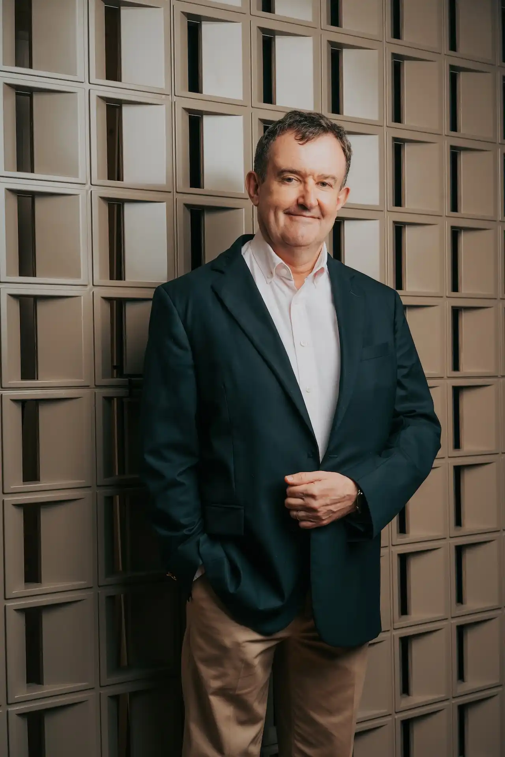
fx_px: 1157
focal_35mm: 55
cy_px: 378
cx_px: 252
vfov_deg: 36.2
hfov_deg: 24.6
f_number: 8
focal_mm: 55
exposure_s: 1/160
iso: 640
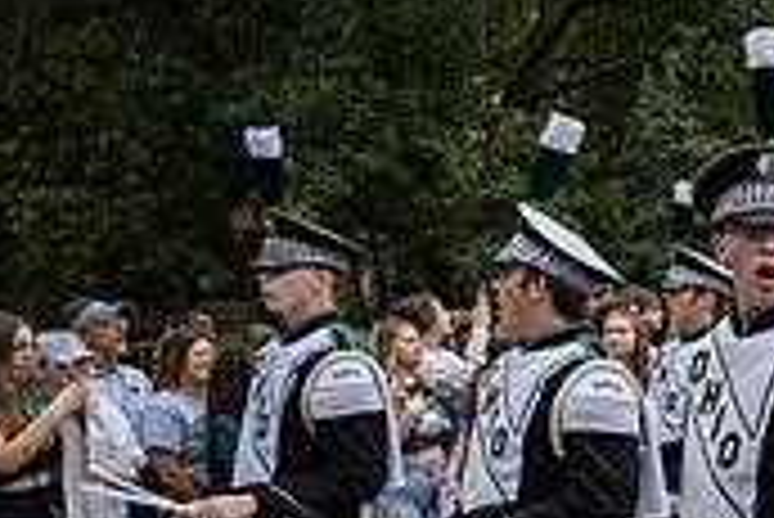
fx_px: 1743
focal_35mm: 81
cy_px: 349
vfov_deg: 16.8
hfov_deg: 20.1
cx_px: 1282
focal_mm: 24
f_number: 4
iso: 500
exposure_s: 1/1600
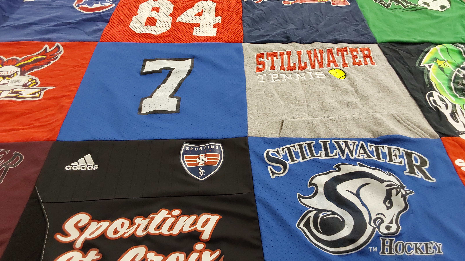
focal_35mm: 31
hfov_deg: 62.6
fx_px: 382
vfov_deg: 37.8
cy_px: 128
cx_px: 234
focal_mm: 2.91
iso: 160
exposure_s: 1/60
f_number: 1.9
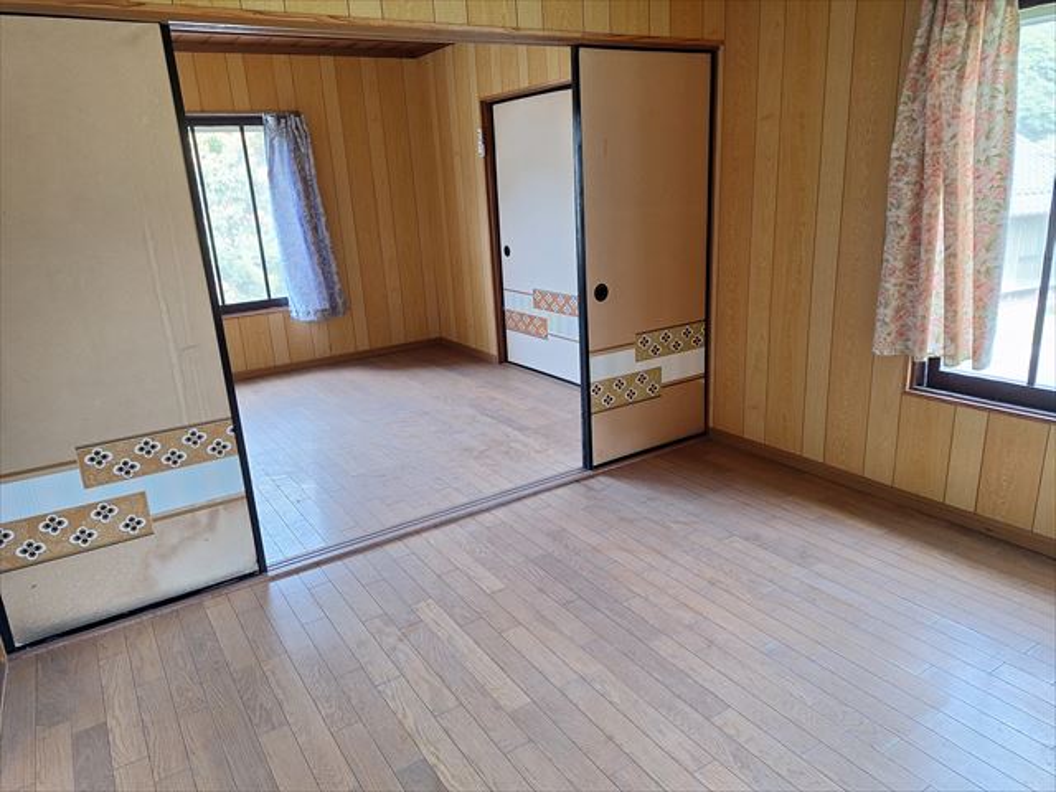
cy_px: 396
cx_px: 528
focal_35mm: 23
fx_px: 702
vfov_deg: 58.9
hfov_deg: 73.9
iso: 80
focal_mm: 5.54
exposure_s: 1/50
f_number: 1.8
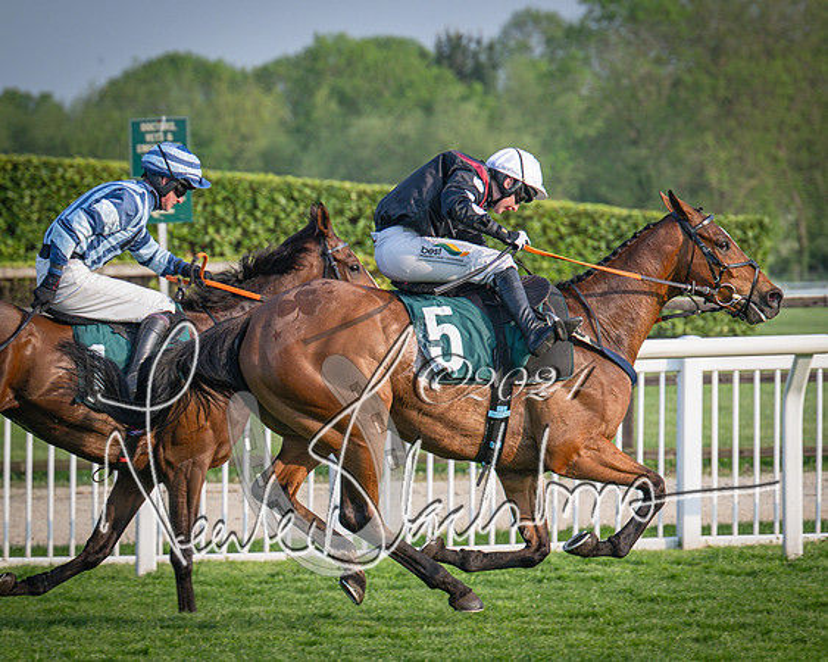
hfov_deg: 7.4
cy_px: 332
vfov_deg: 5.9
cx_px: 402
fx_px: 6431
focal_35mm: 263
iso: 400
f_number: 4
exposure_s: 1/1250
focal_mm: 145
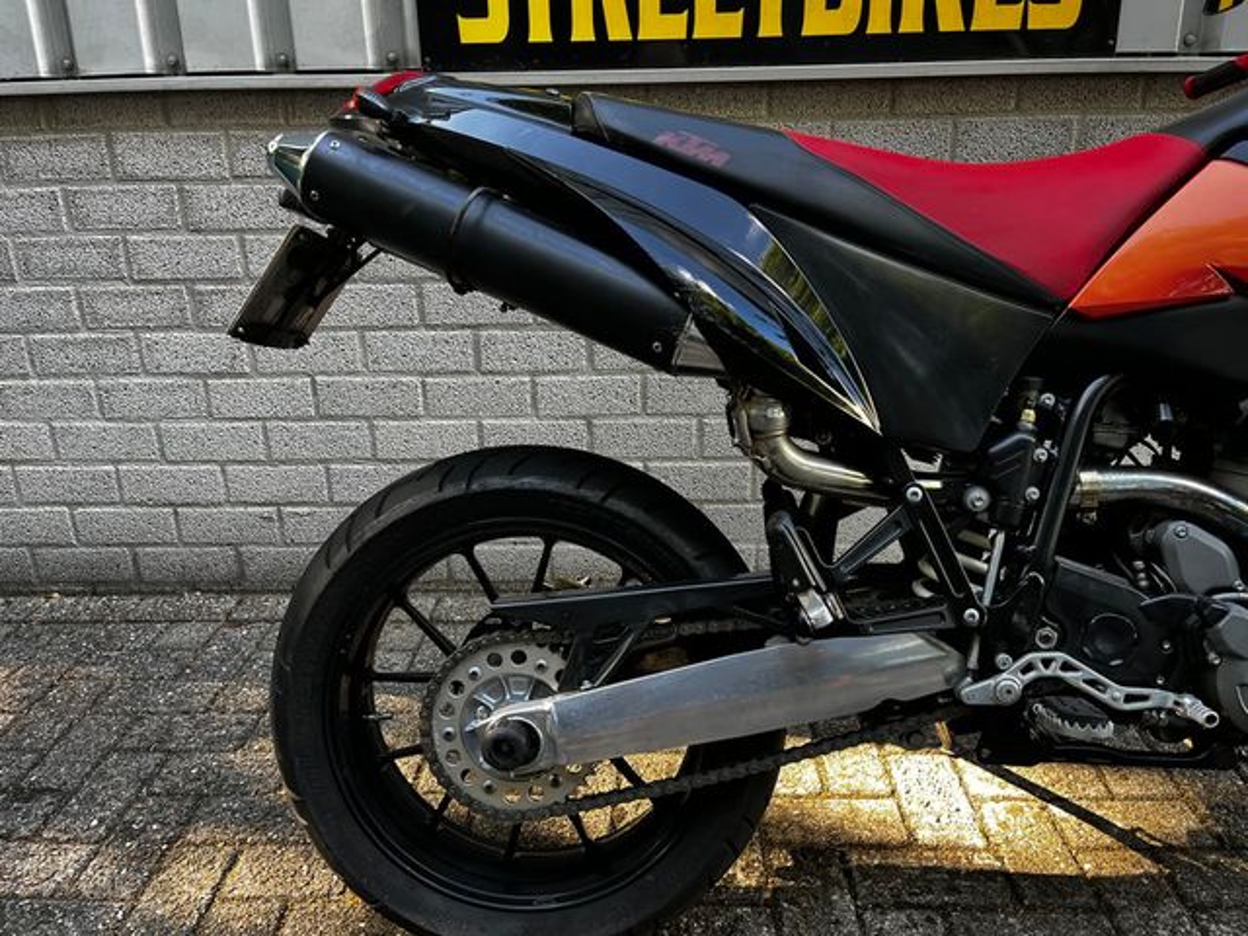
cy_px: 468
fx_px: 937
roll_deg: -0.3
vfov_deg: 53.1
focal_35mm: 26
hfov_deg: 67.3
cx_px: 624
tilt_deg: -20.2
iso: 80
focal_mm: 5.1
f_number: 1.6
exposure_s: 1/121
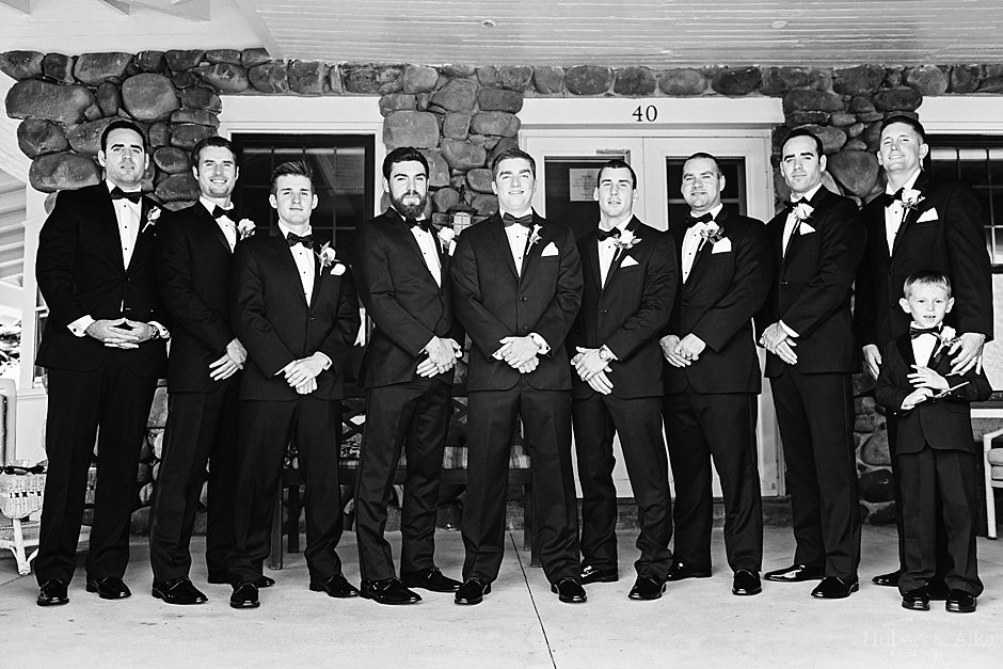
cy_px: 334
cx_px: 502
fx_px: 975
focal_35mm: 35
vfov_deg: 37.9
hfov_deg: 54.4
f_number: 2.8
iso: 320
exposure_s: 1/1250
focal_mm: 35
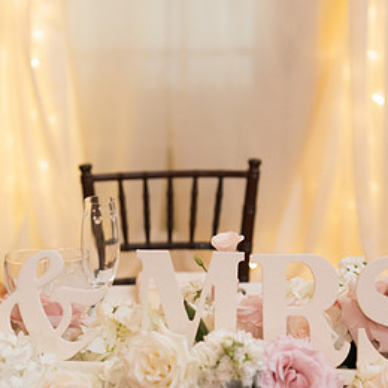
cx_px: 85
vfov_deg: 19.0
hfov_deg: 18.9
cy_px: 250
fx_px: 1154
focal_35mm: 91
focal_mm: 48
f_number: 2.8
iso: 800
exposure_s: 1/100
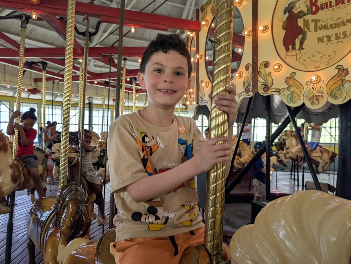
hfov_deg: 71.5
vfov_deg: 56.9
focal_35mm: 24
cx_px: 176
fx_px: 244
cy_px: 132
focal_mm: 6.9
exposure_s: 1/120
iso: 46
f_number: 1.68
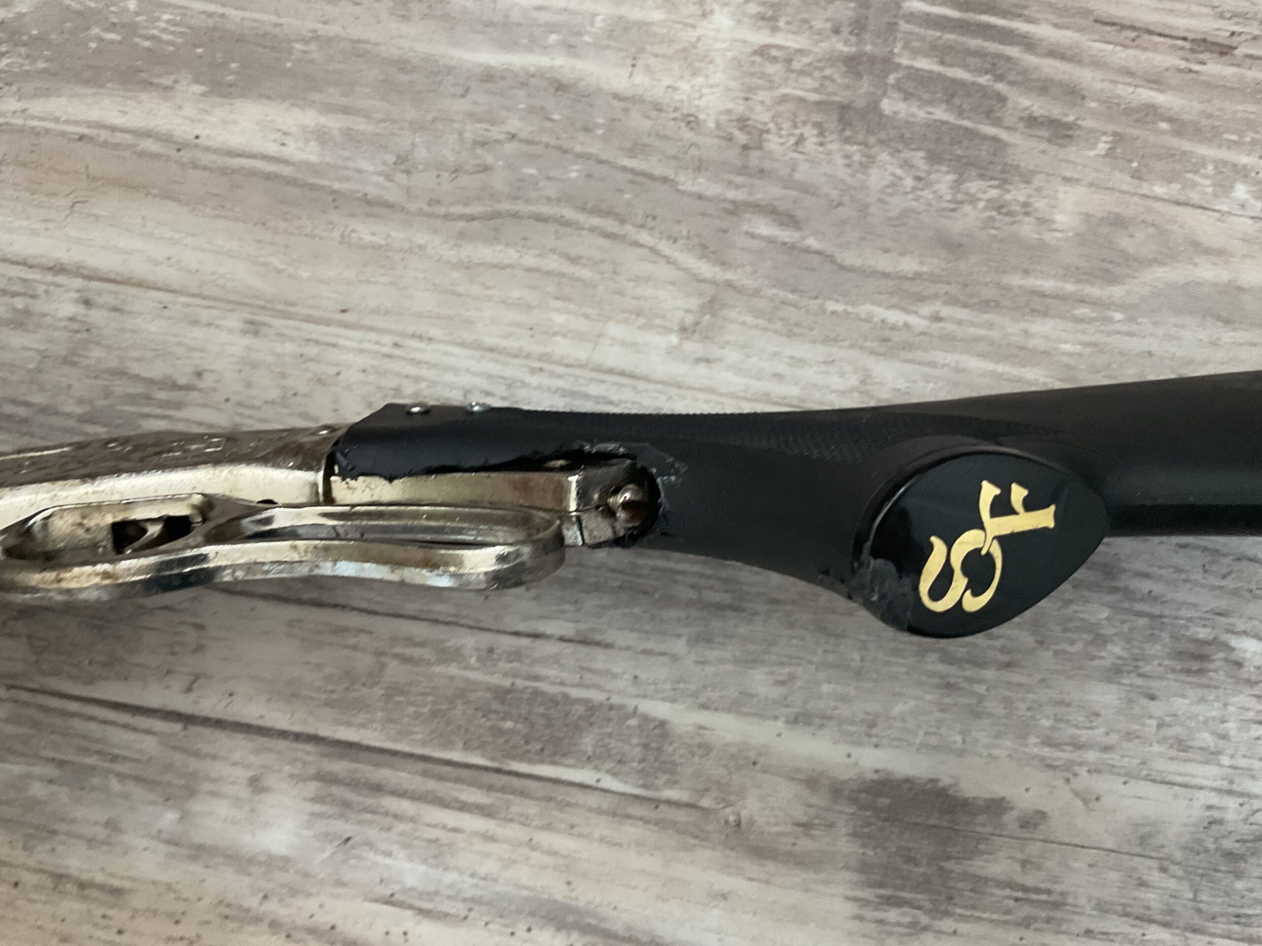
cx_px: 631
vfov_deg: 48.2
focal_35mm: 29
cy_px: 473
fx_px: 1057
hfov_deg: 61.7
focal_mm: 3
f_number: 1.8
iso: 125
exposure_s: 1/60
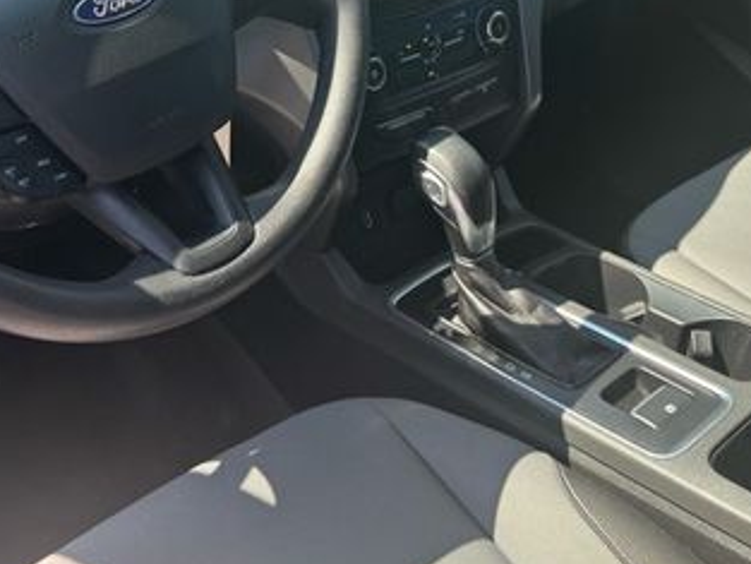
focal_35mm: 49
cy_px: 55
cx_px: 250
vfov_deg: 28.5
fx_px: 1063
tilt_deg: -28.9
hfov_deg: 38.5
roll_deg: -0.5
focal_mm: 6.76
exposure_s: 1/495
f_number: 1.78
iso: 80
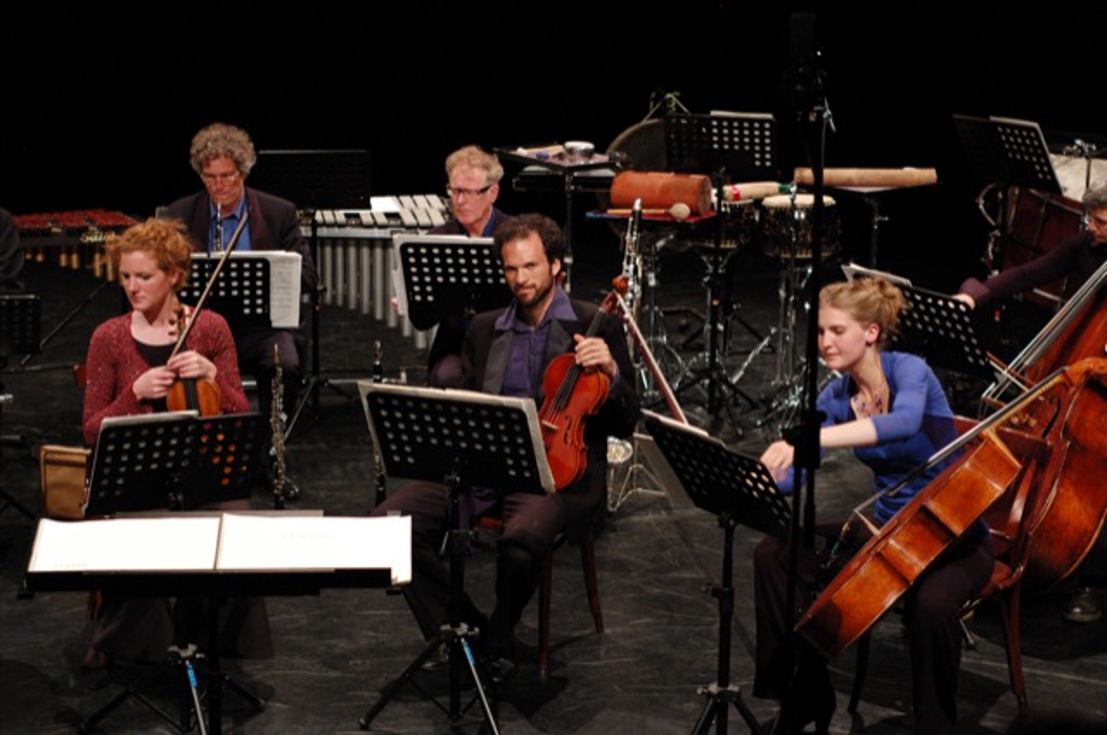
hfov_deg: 27.0
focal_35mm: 75
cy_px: 368
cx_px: 554
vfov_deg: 18.1
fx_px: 2303
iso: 1600
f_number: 4.5
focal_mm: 50
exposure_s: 1/80
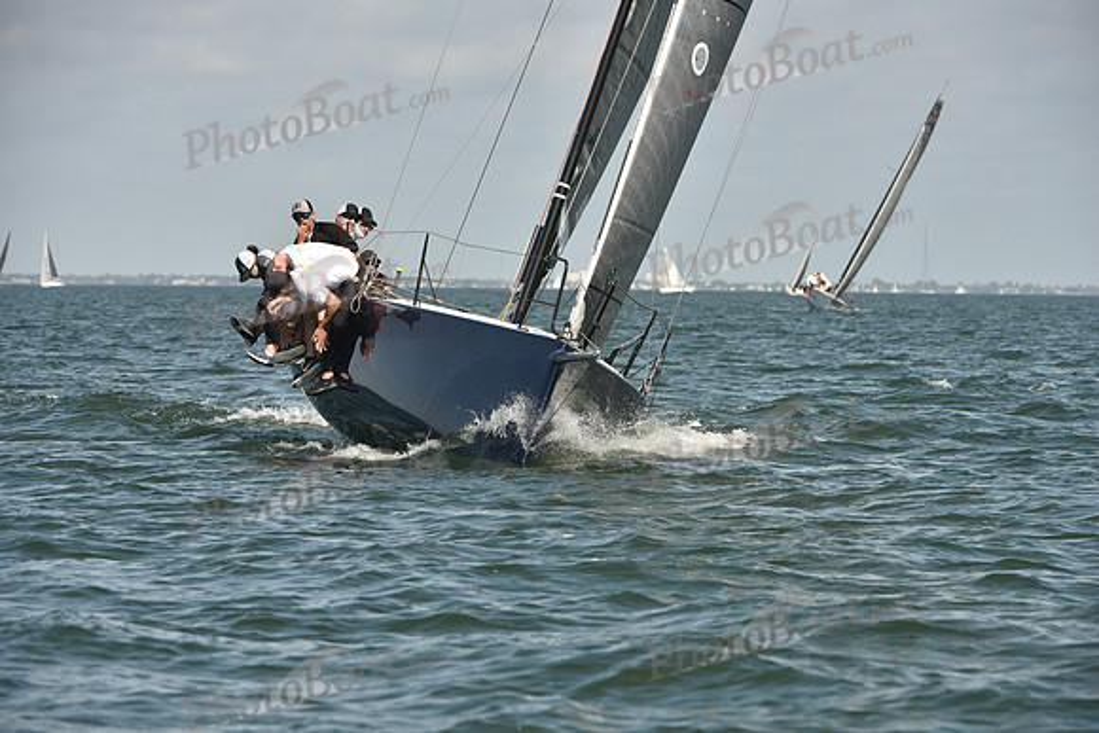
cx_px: 550
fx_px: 7328
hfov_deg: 8.6
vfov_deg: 5.7
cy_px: 366
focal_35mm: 240
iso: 400
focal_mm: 240
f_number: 8
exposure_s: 1/1250
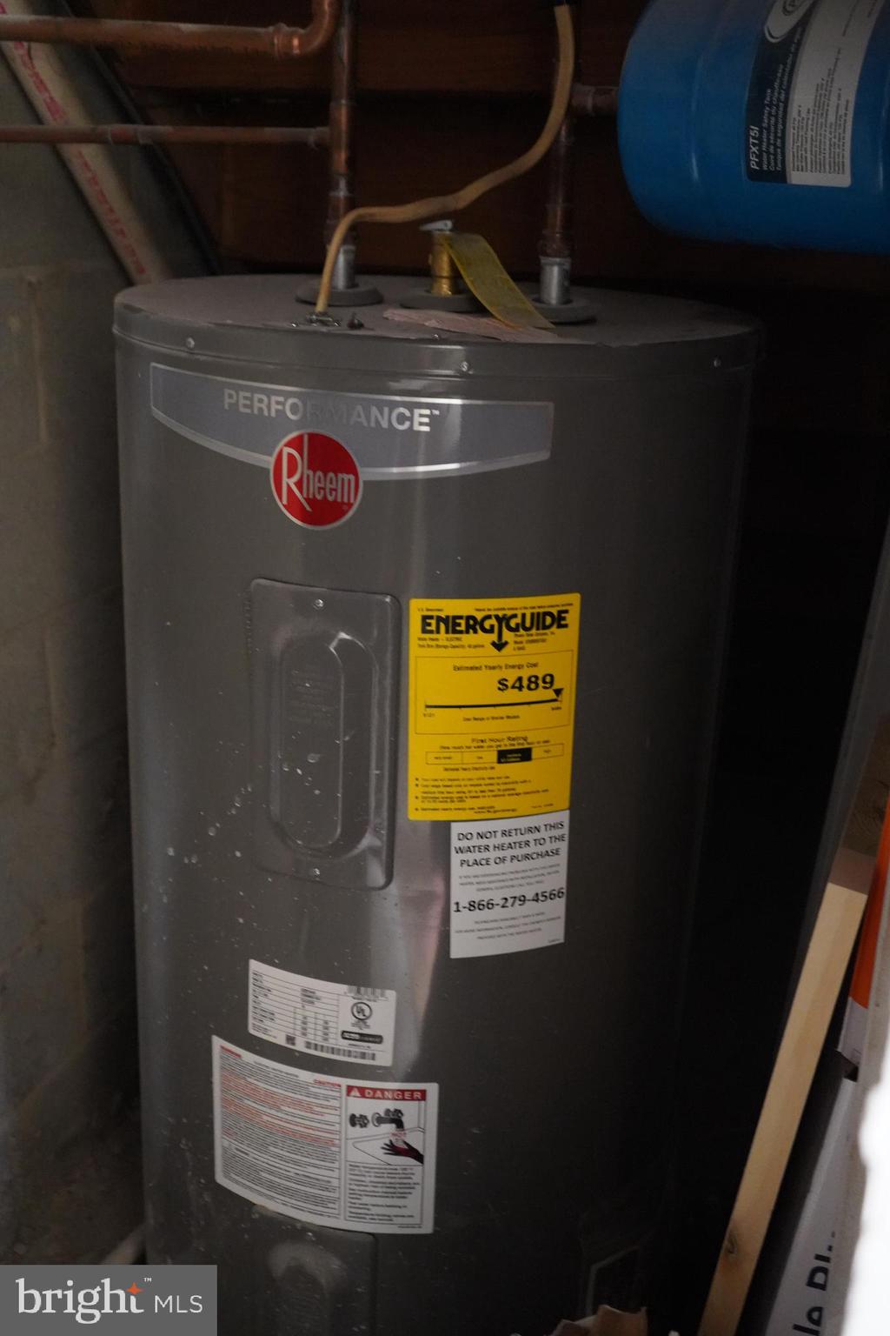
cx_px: 445
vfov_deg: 51.9
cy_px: 668
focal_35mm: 37
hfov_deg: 35.9
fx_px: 1372
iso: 12800
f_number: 4
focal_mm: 37
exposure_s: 1/20
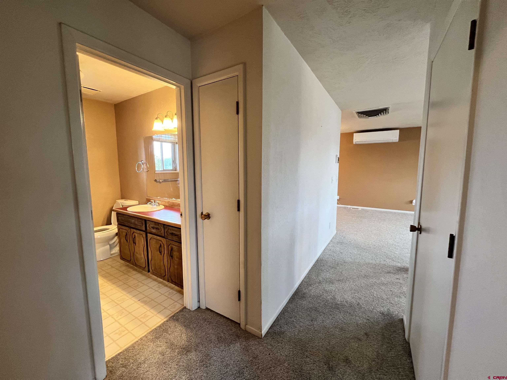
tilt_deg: -6.7
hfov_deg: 106.2
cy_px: 190
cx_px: 254
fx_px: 190
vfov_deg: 89.9
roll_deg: +0.4
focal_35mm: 13
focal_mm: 1.57
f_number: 1.8
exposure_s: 1/120
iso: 250
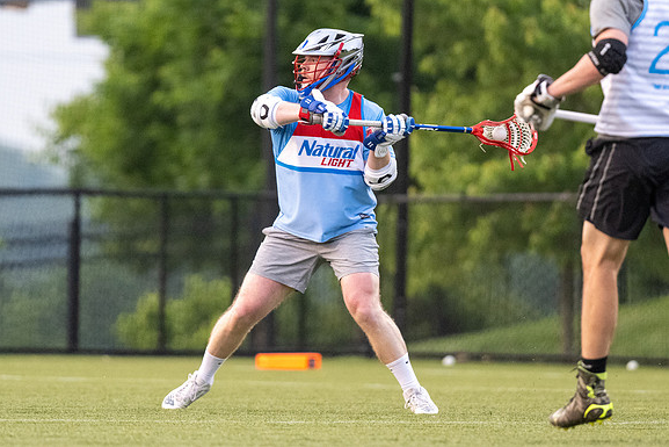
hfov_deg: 2.6
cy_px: 177
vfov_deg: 1.7
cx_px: 356
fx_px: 14777
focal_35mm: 795
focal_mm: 500
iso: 7200
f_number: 5.6
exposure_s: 1/1000
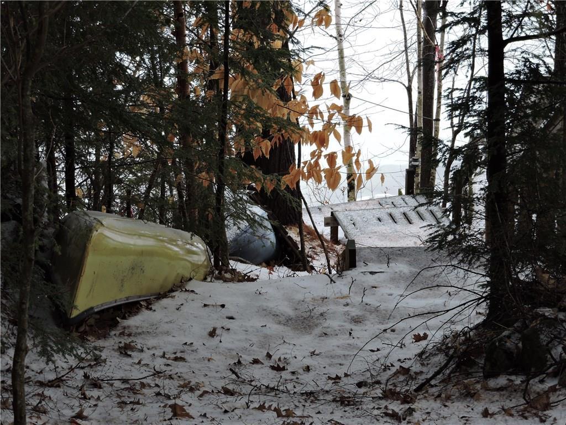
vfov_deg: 11.9
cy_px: 212
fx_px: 2044
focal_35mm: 125
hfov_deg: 15.8
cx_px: 283
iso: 100
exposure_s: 1/160
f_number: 5
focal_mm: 22.4
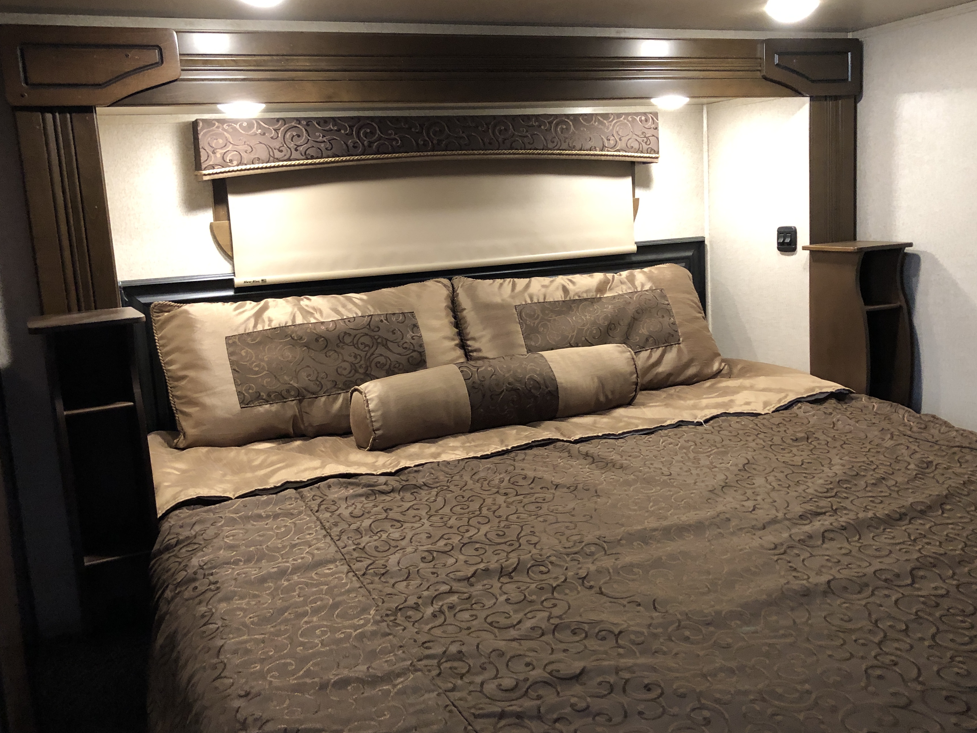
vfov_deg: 42.9
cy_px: 361
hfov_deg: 55.3
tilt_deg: -10.8
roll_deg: +1.6
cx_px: 501
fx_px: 931
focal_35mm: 33
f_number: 1.8
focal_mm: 3.99
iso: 100
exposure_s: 1/13
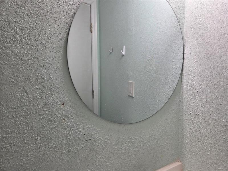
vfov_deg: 58.9
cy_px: 86
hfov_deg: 73.9
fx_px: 151
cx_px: 114
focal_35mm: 23
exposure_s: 1/120
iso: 80
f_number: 1.8
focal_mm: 5.4
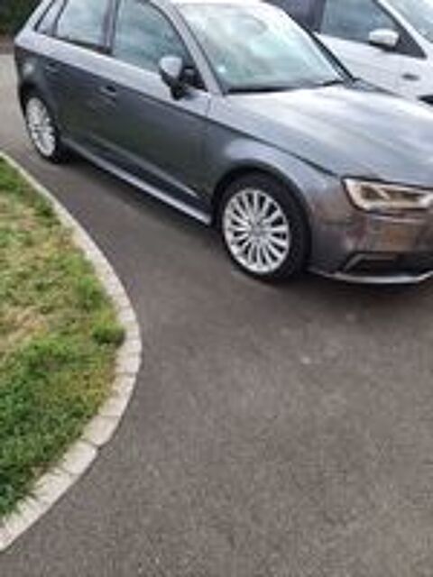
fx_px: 384
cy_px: 288
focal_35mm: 23
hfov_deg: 58.9
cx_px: 216
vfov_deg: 73.9
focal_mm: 6.4
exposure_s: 1/120
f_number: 1.8
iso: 12
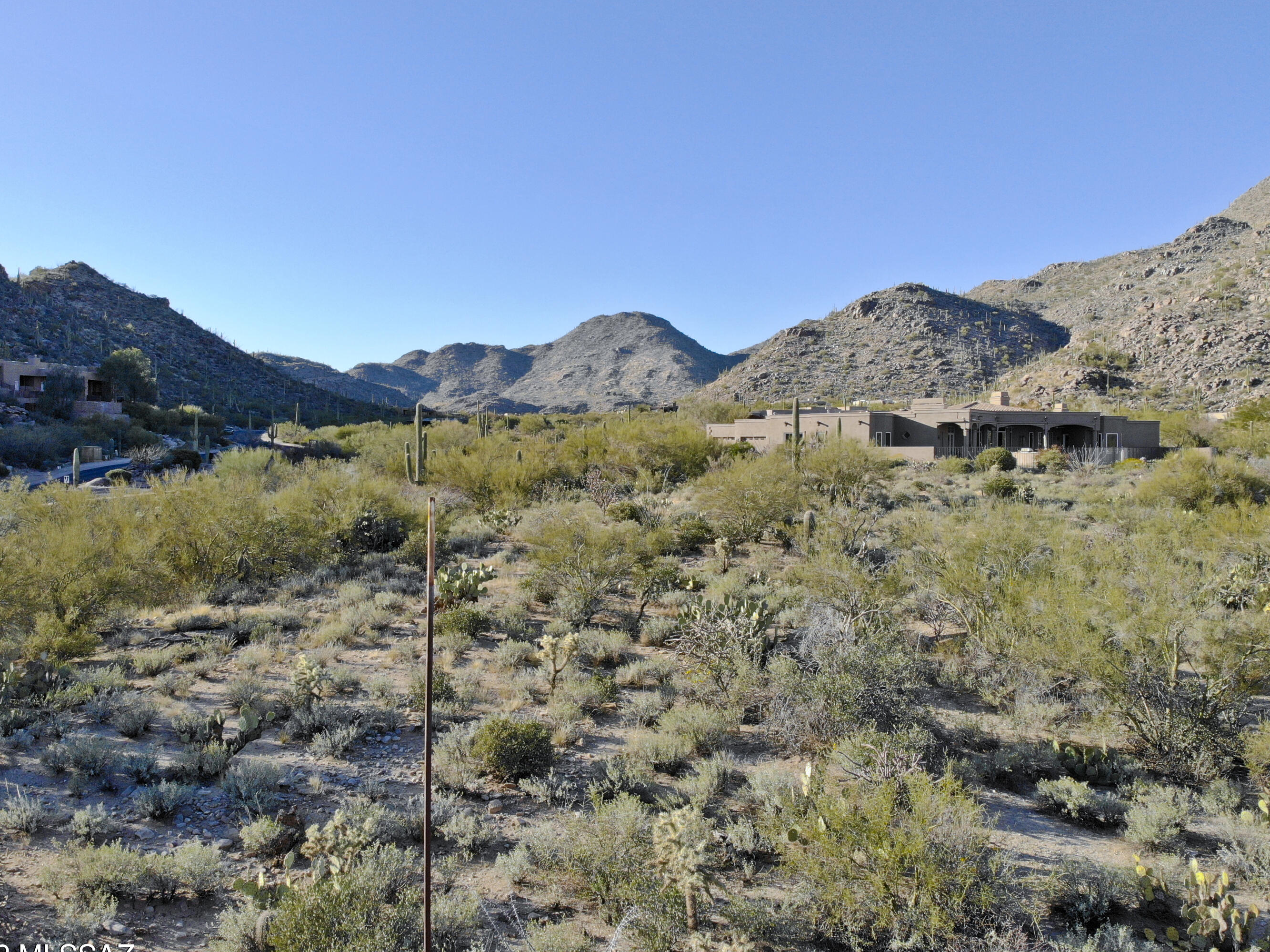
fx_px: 990
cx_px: 635
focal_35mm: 27
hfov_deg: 65.3
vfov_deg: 51.3
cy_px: 469
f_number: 2.8
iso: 100
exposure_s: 1/550
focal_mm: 4.5
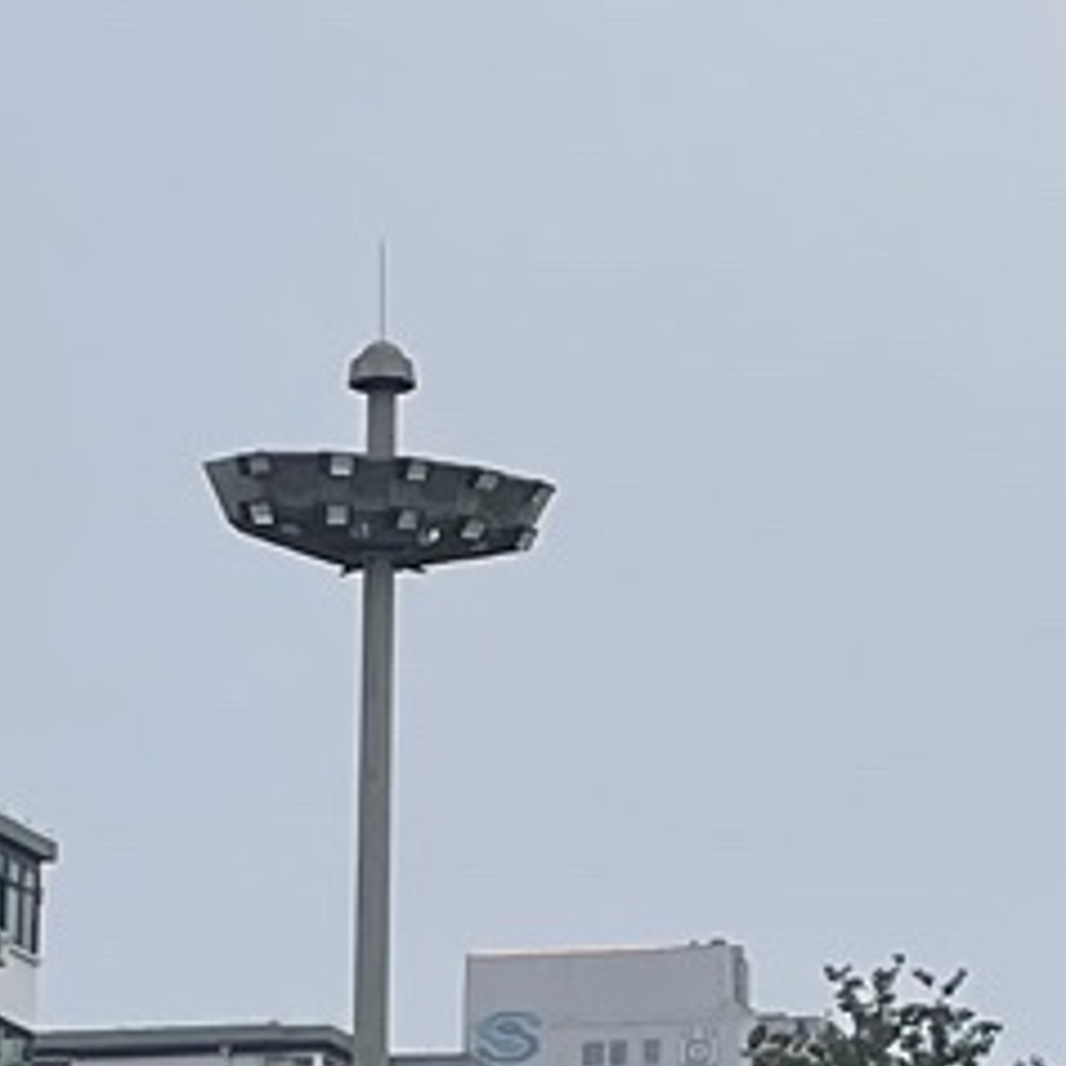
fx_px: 6724
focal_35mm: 193
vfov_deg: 9.0
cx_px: 461
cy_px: 959
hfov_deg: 9.1
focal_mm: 4.2
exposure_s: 1/654
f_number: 1.6
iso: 32
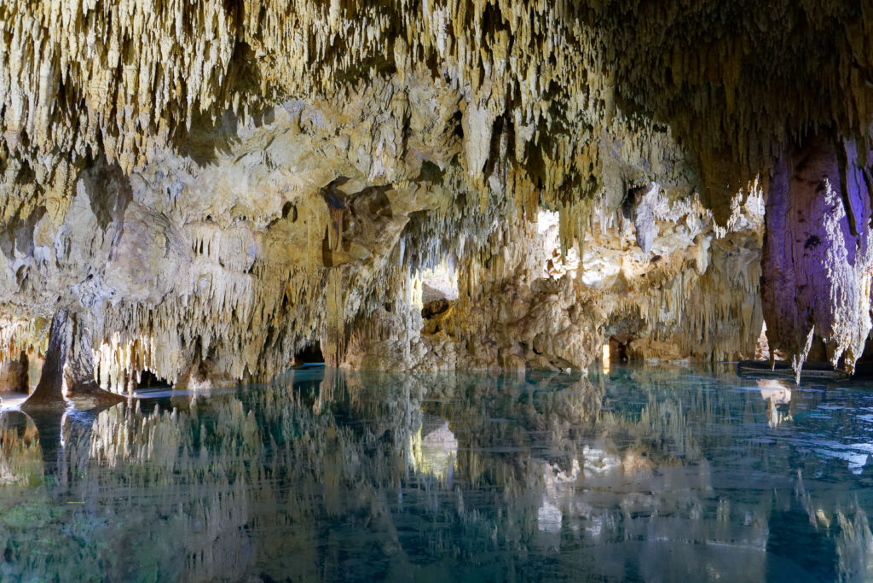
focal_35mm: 27
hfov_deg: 67.4
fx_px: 655
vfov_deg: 47.9
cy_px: 292
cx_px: 436
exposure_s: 1/3
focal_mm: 18
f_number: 3.5
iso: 1600
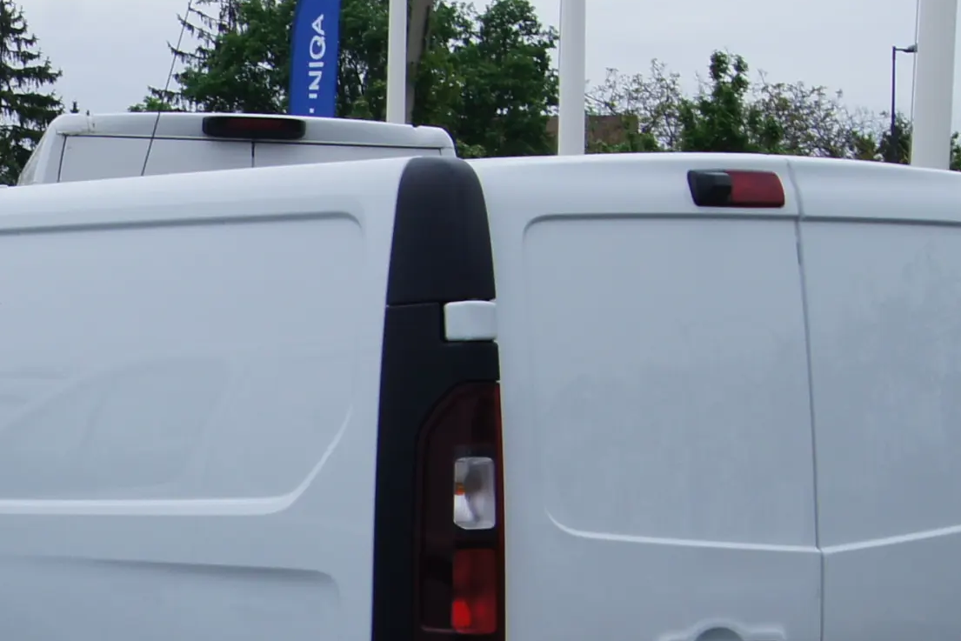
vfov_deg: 10.8
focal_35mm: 125
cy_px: 724
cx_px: -250
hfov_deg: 15.7
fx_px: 3337
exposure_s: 1/60
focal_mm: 24
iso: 100
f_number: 13
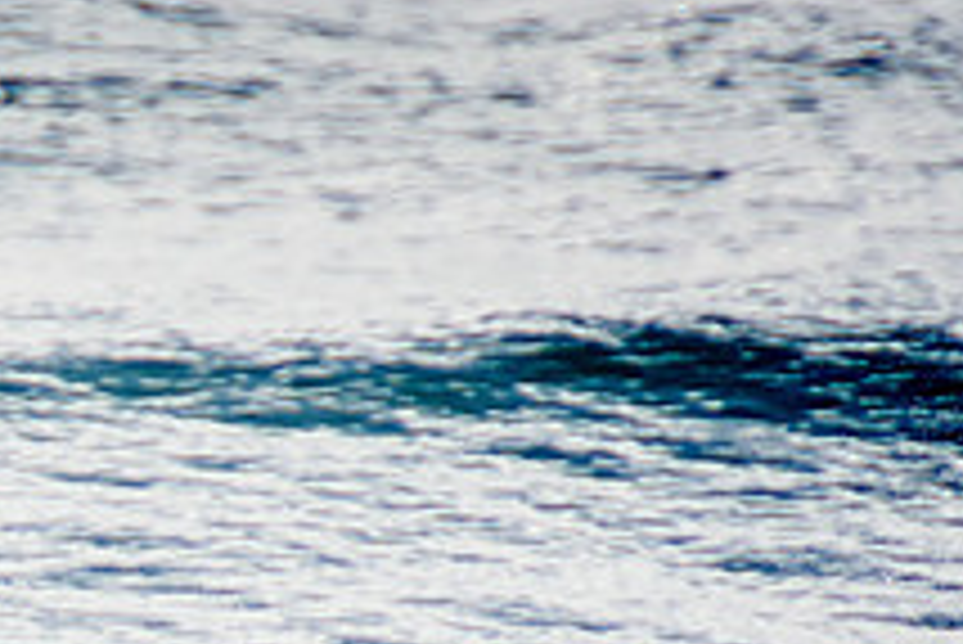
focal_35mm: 1626
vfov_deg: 0.8
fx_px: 43523
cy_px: 867
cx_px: -212
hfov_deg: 1.3
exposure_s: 1/2000
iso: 280
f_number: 5.6
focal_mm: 400
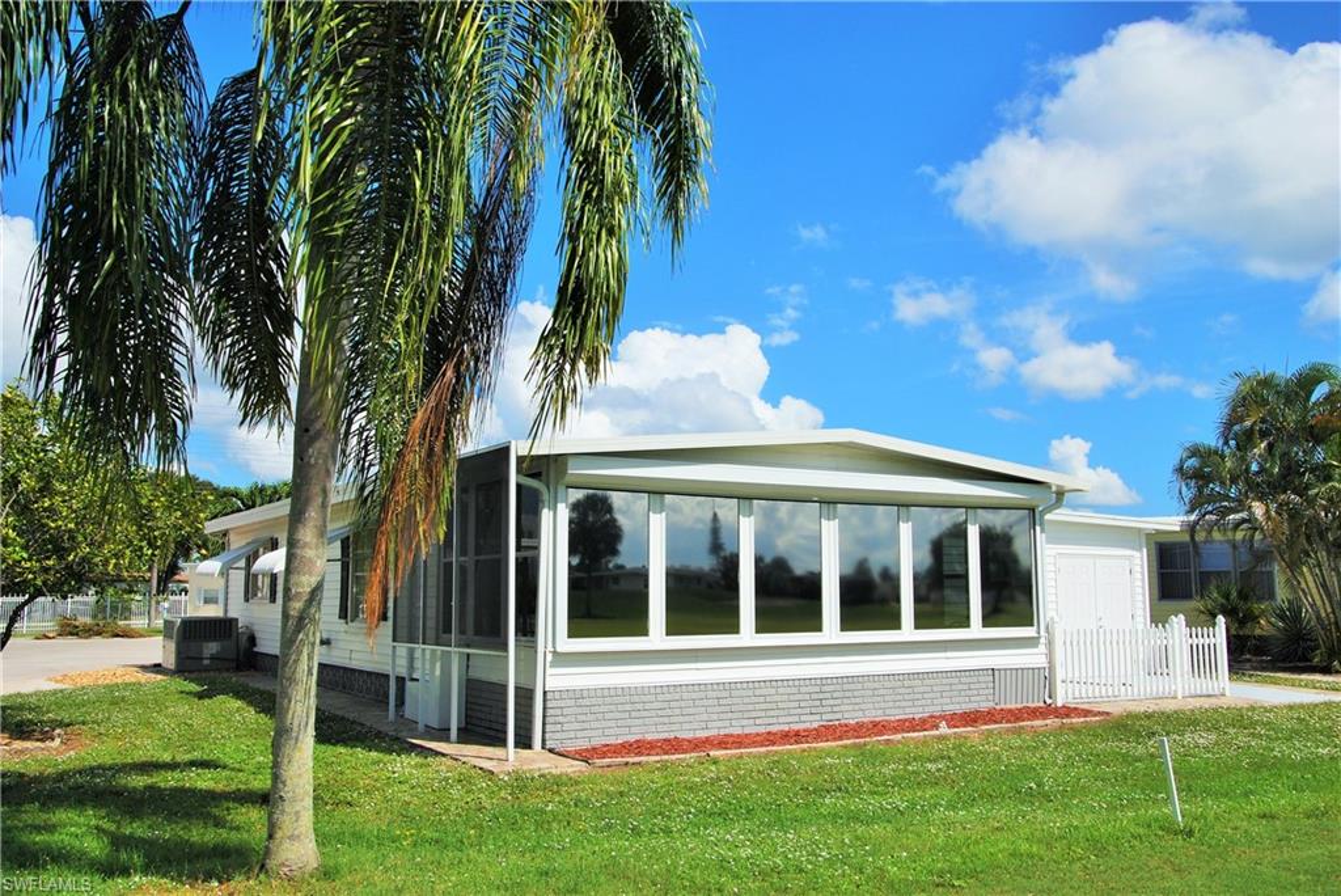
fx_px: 1230
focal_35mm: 33
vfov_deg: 40.0
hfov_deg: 57.2
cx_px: 670
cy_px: 448
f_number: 11
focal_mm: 22
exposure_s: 1/200
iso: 100
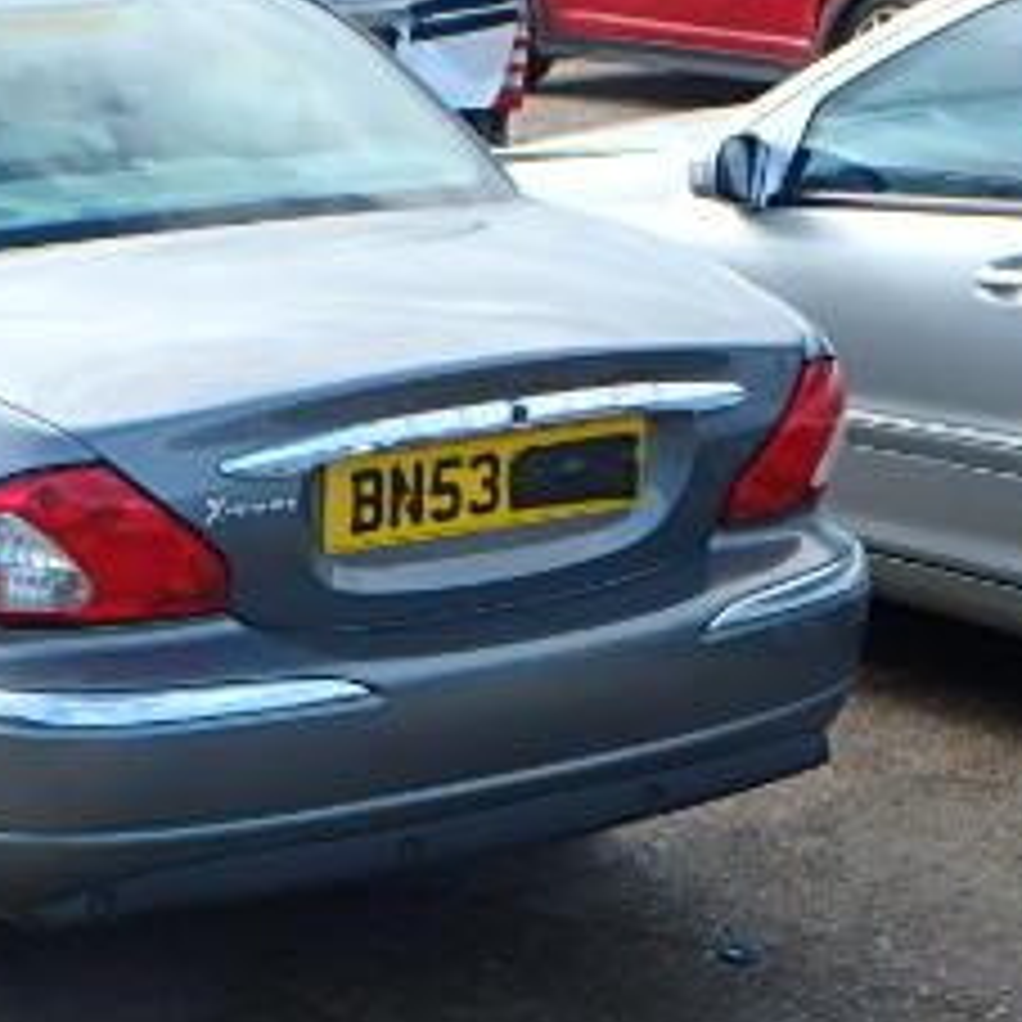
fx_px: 3240
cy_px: 914
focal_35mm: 97
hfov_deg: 17.4
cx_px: -63
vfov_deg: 17.7
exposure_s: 1/200
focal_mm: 6.9
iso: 125
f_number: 5.1
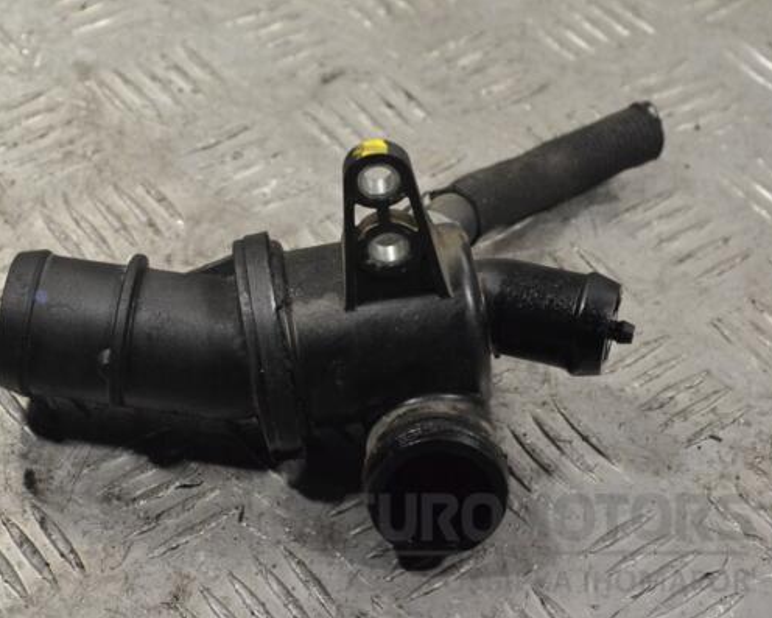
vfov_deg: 16.4
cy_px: 310
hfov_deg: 20.4
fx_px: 2138
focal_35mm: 94
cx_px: 314
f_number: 9
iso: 3200
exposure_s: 1/320
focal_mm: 55
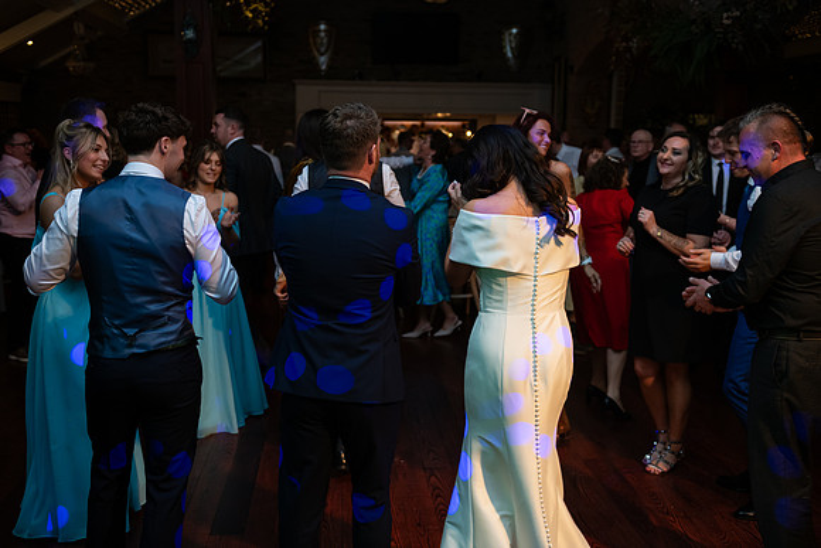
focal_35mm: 42
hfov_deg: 46.4
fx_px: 958
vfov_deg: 31.9
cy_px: 274
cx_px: 410
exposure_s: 1/160
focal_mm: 42
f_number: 3.5
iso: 640
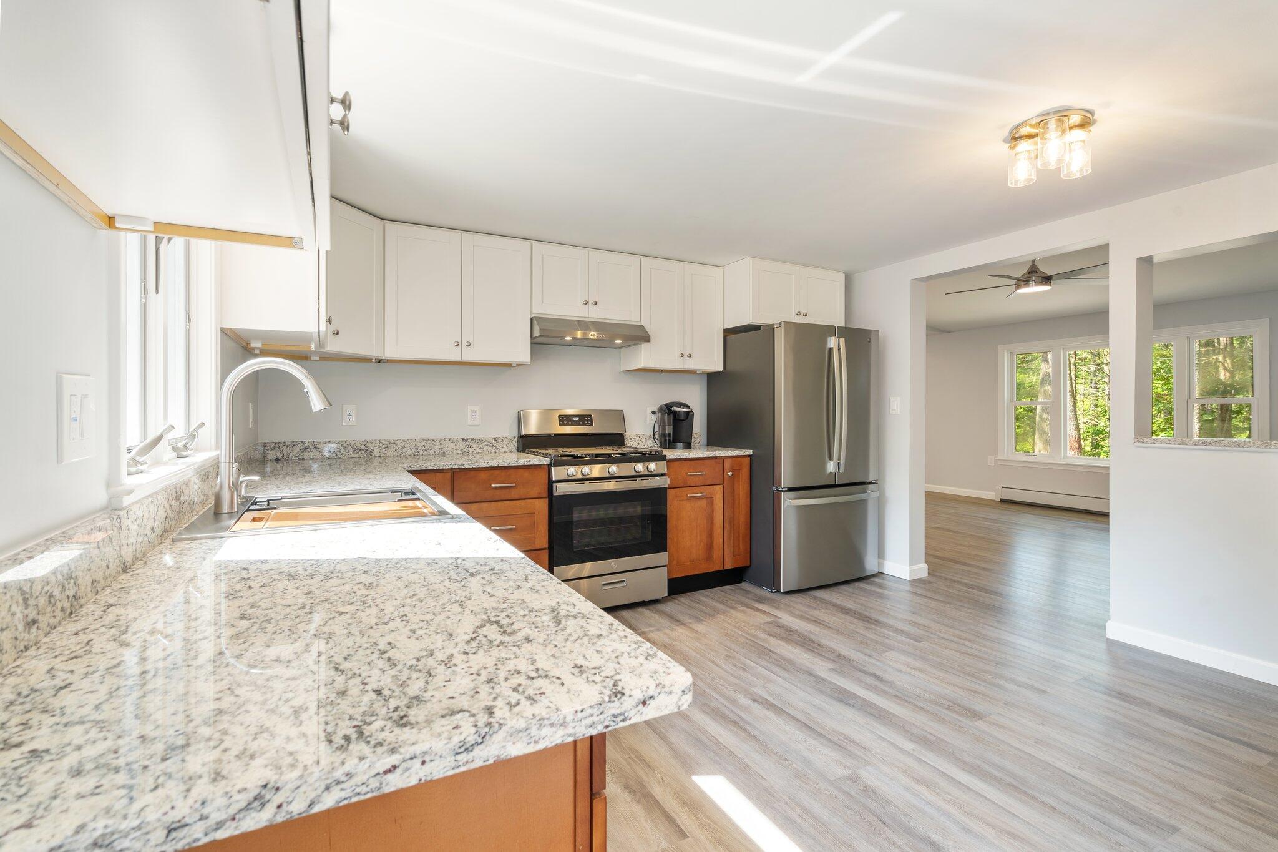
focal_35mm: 16
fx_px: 568
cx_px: 639
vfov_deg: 73.7
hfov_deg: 96.7
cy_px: 426
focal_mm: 16
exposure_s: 1.3
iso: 50
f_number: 9
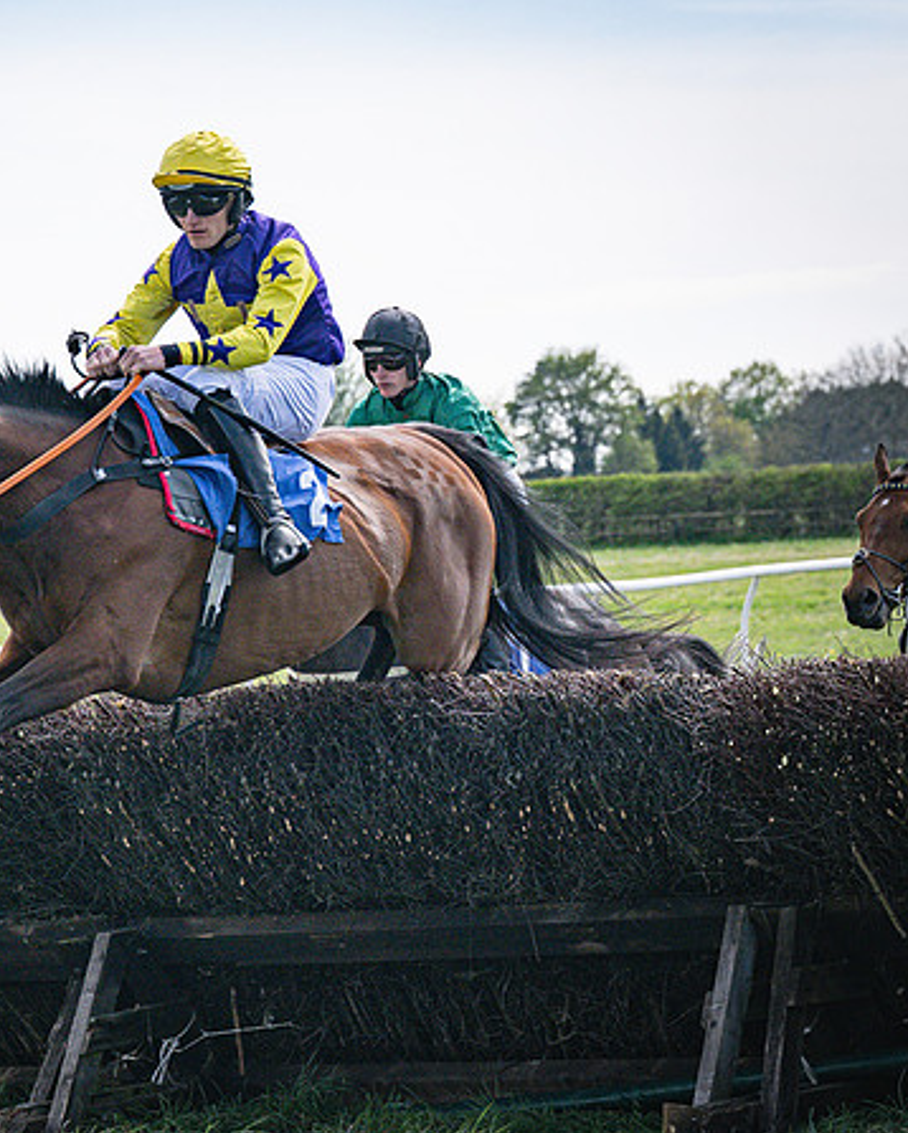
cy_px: 451
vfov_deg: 10.0
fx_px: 6479
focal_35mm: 193
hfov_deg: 8.0
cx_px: 423
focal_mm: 92
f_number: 5
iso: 400
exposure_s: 1/4000
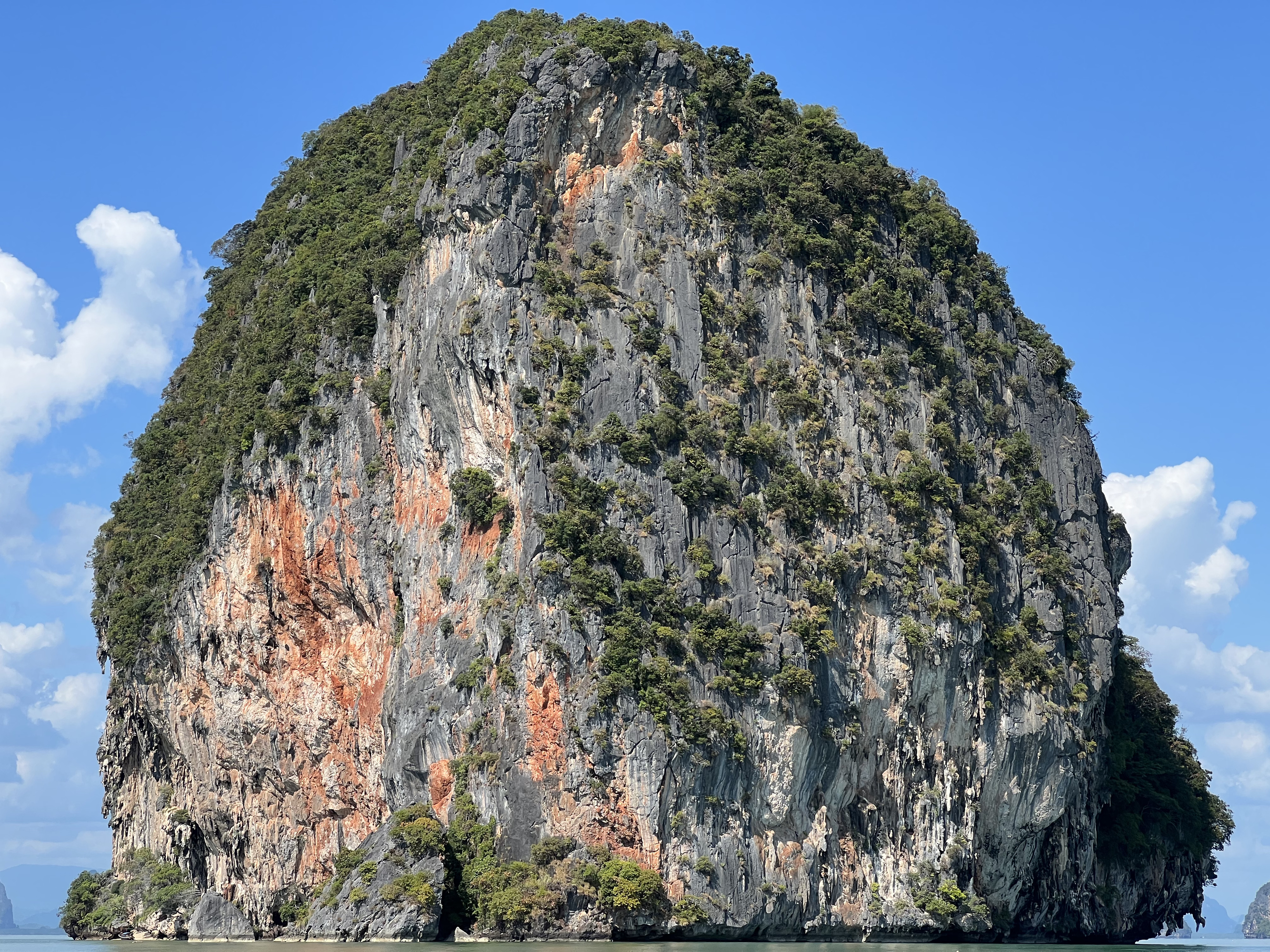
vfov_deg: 19.1
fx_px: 2825
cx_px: 635
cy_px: 476
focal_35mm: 77
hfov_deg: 25.3
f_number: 2.8
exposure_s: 1/809
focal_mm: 9
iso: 32
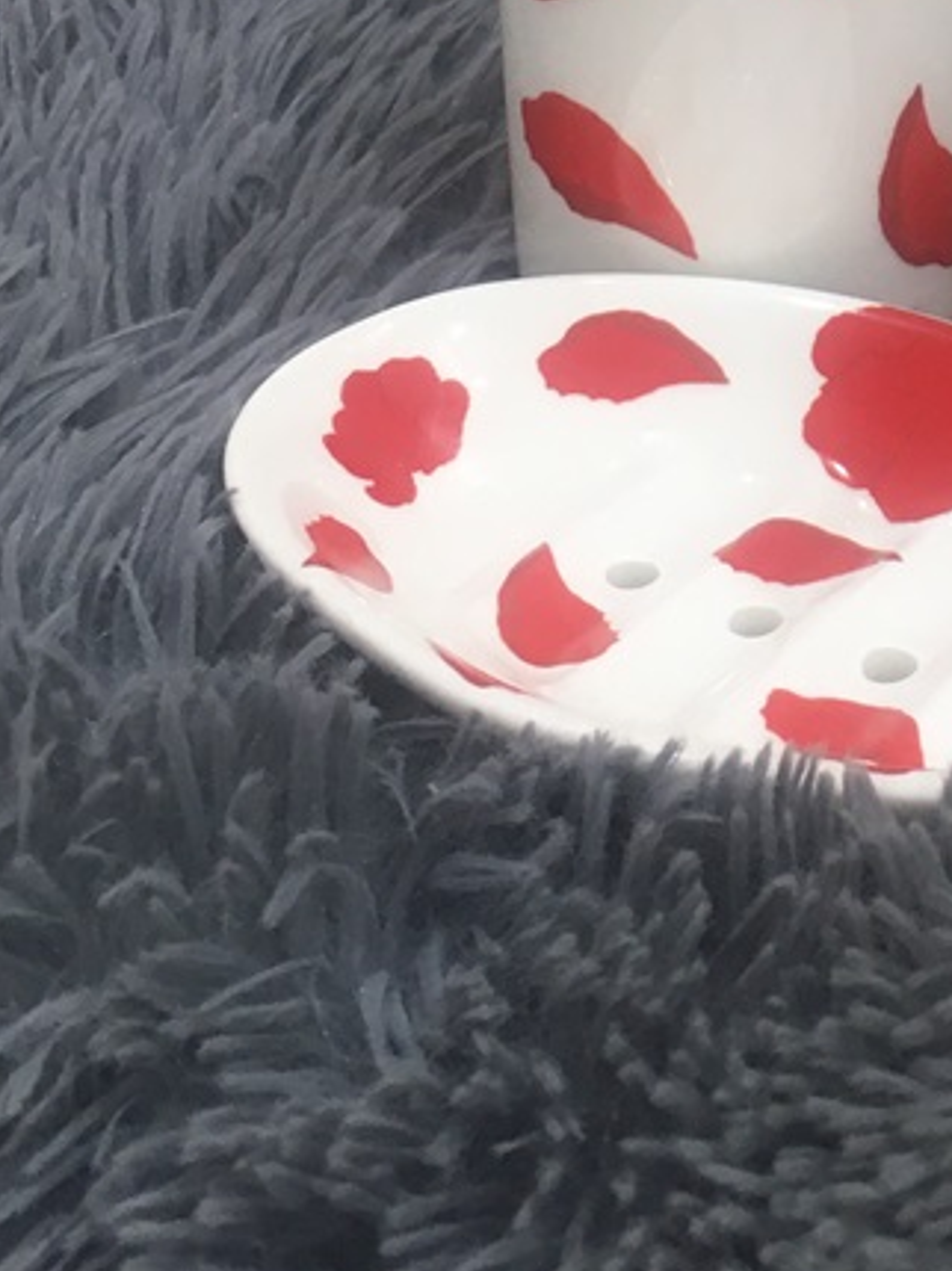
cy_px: -204
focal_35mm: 81
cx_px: 1061
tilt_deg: -21.0
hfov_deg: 17.5
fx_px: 2973
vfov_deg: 22.5
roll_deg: -1.7
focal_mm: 4.15
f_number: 2.2
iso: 64
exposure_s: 1/33
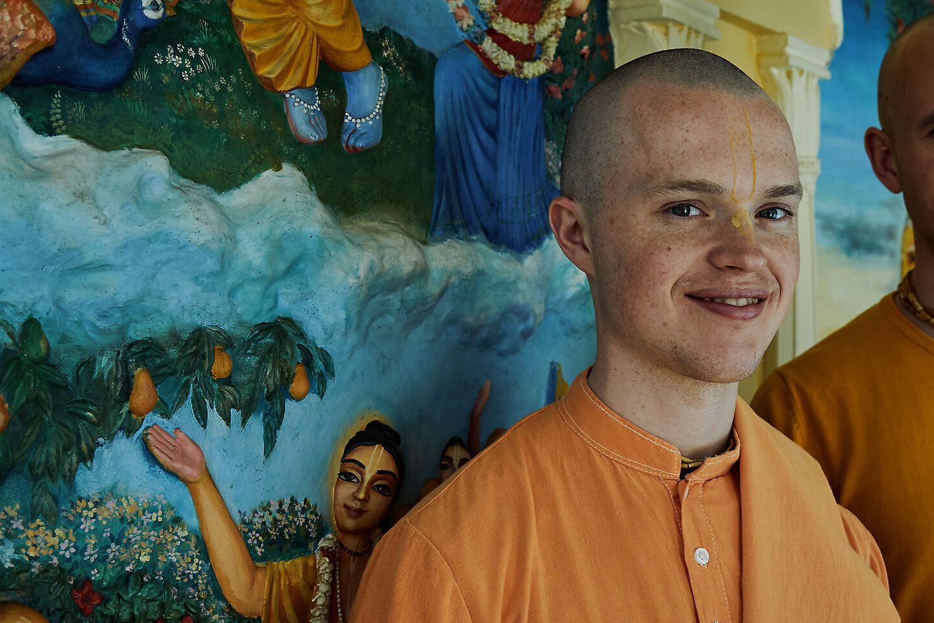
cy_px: 321
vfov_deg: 23.4
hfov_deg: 33.9
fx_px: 1505
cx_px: 677
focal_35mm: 58
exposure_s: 1/320
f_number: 5.6
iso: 320
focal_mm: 35
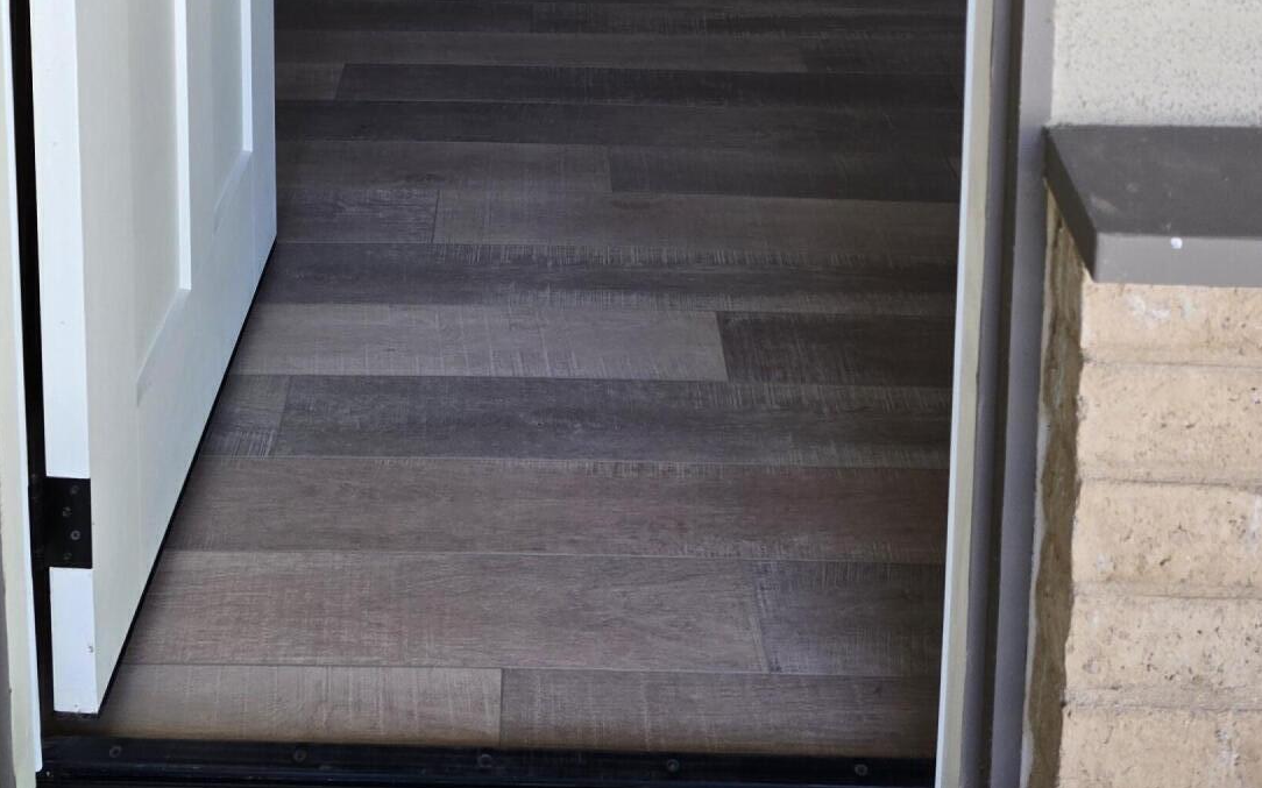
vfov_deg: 23.4
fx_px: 1547
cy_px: -369
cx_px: 480
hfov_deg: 44.0
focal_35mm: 45
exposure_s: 1/180
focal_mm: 6.3
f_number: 1.7
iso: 64
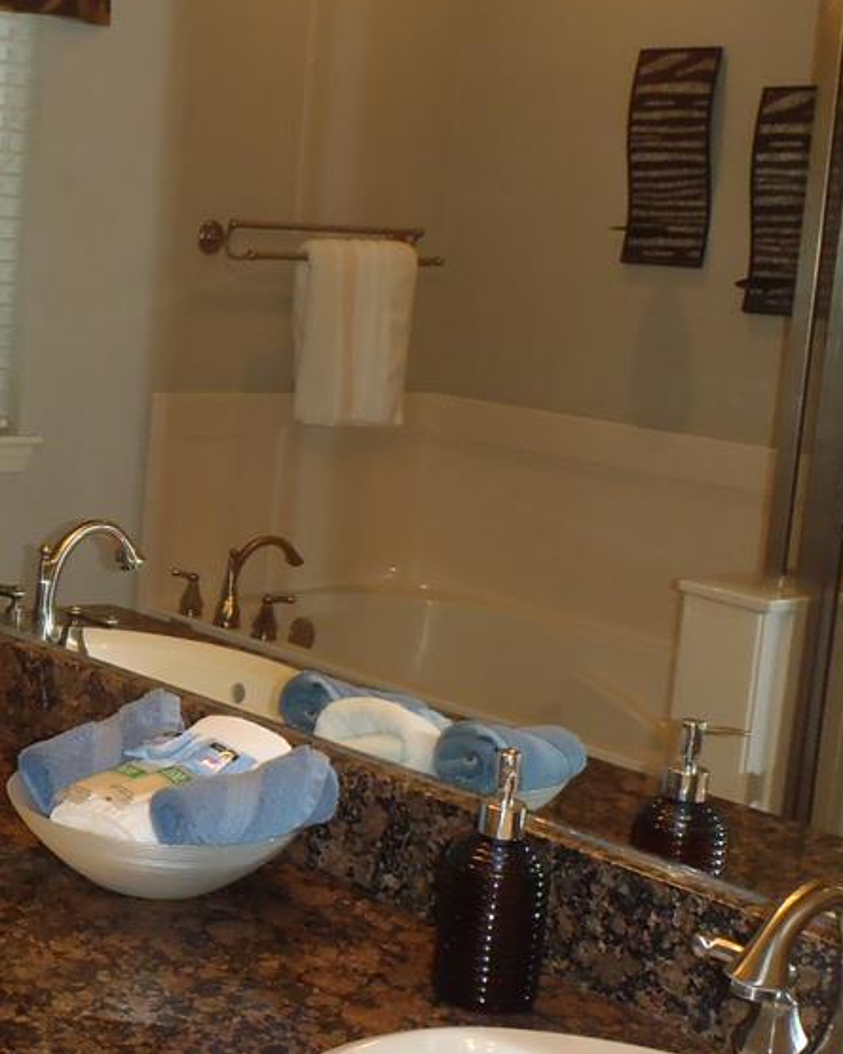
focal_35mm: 63
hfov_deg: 22.8
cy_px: 469
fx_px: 1965
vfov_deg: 30.0
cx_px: -91
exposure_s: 1/30
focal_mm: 5
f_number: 3.9
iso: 160
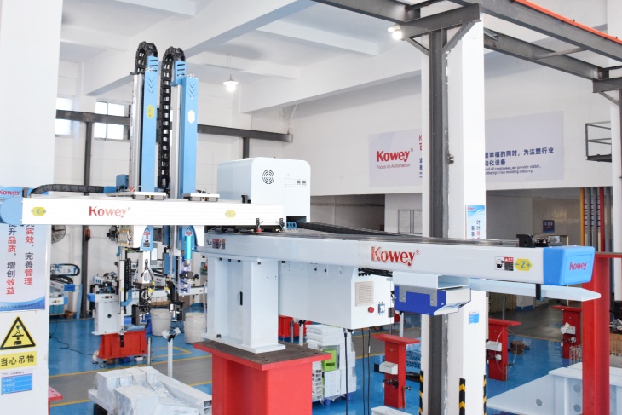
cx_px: 312
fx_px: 639
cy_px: 159
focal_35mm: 37
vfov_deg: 35.8
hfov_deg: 51.9
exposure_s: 1/125
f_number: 5.6
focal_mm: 18
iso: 1600
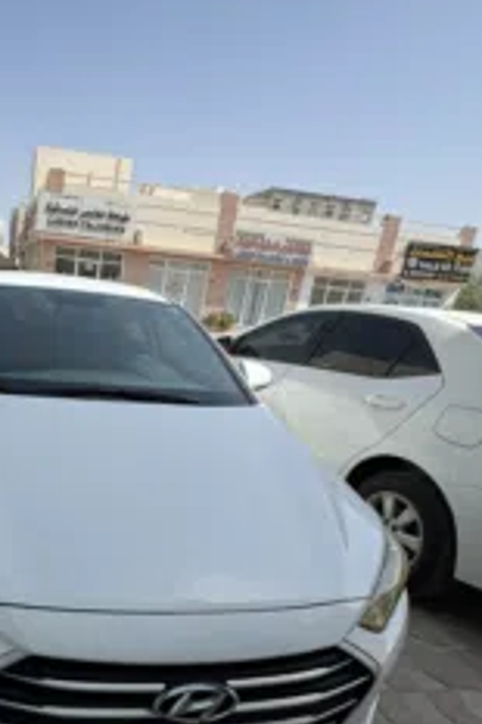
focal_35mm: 25
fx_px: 503
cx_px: 56
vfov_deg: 70.6
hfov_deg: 46.6
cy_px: 444
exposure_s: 1/2342
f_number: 2.2
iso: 50
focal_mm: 2.22
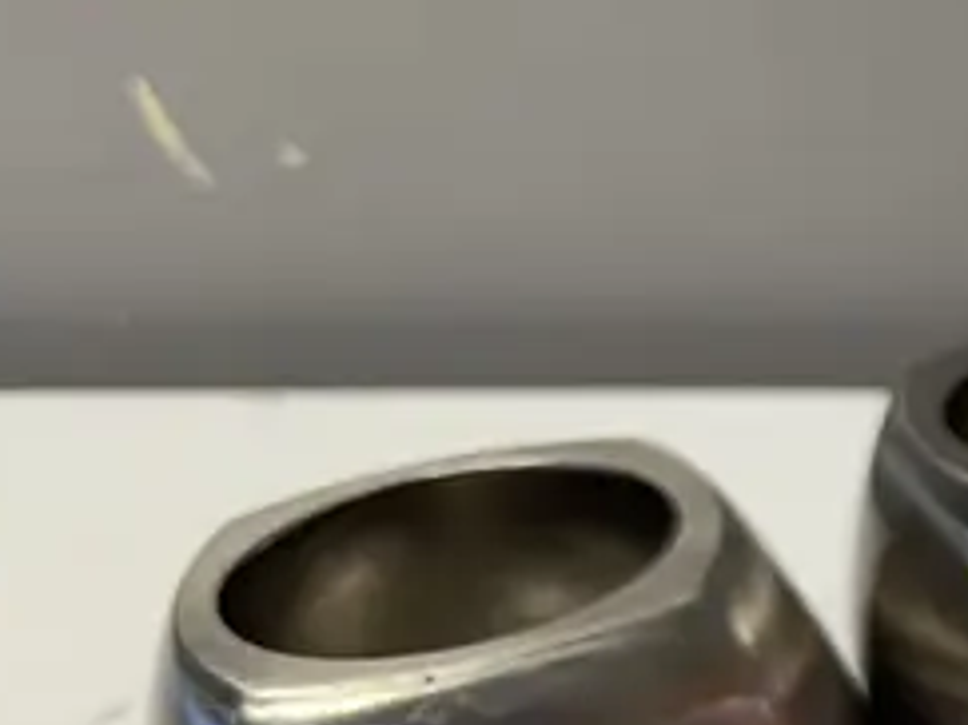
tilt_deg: -29.1
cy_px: 693
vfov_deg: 14.4
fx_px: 2823
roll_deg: +0.1
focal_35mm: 101
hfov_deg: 15.6
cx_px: 1920
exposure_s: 1/100
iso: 100
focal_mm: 6.86
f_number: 1.78
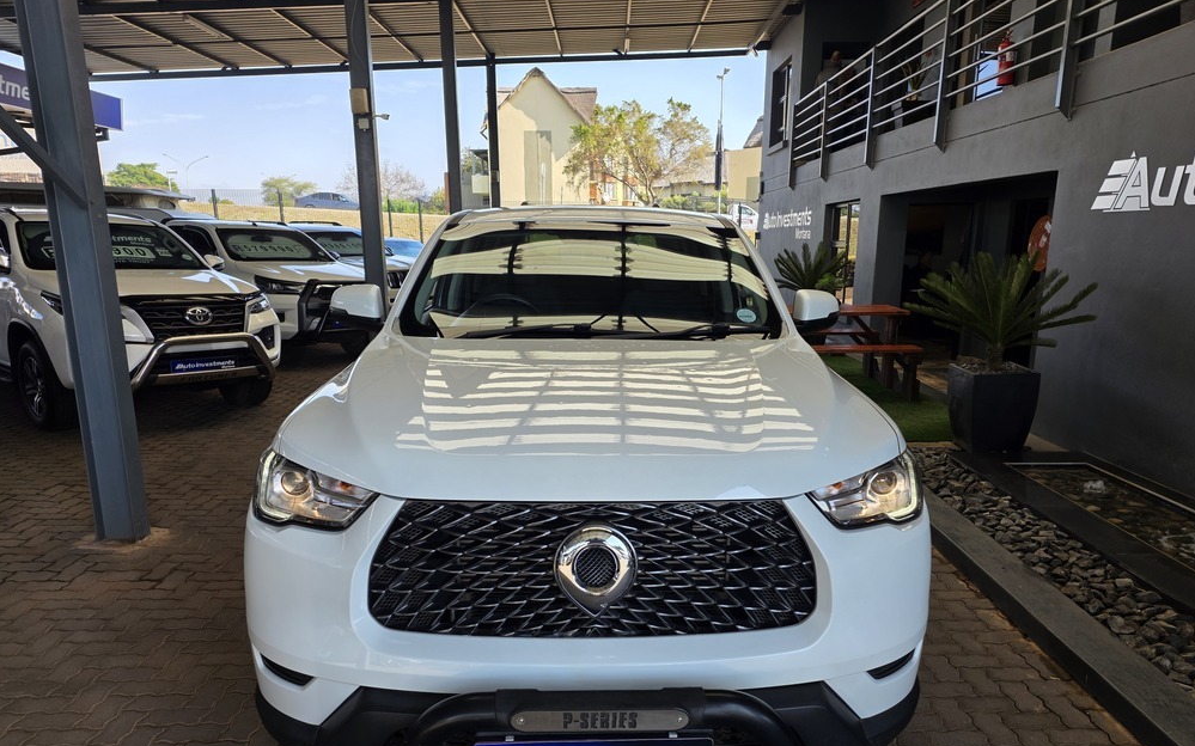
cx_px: 610
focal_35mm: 25
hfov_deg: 72.5
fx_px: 814
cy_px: 416
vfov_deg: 49.2
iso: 12
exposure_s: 1/126
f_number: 1.7
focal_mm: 6.25
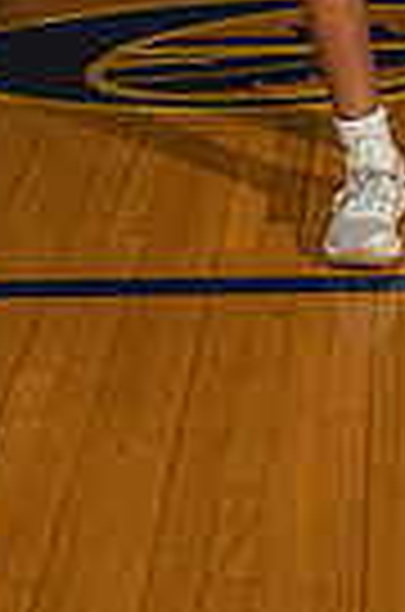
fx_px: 2137
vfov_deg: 14.8
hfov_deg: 10.7
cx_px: 468
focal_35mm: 126
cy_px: -396
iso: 160
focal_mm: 38
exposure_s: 1/200
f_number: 7.1
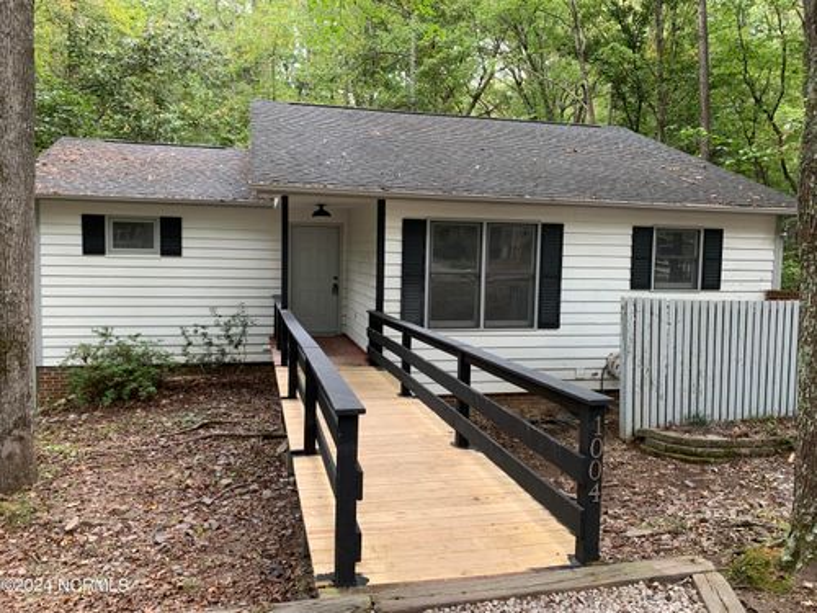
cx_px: 408
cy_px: 306
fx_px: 614
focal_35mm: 26
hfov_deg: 67.3
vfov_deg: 53.1
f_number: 1.8
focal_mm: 4.25
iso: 64
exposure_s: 1/121
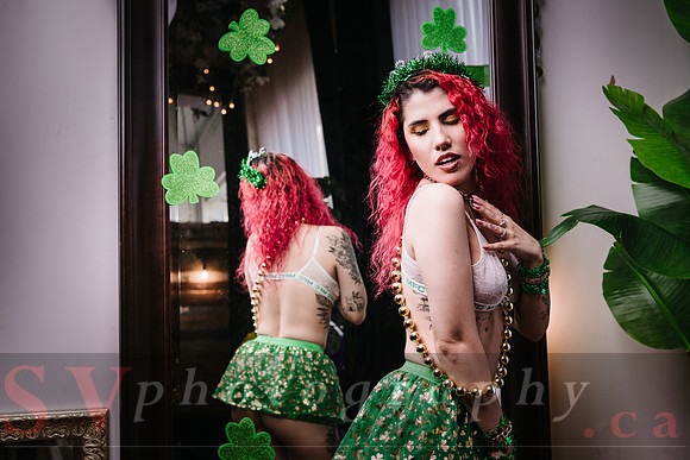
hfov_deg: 38.5
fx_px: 987
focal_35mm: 51
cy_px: 219
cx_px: 335
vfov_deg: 26.2
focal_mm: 48
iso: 64
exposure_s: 1/160
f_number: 4.5
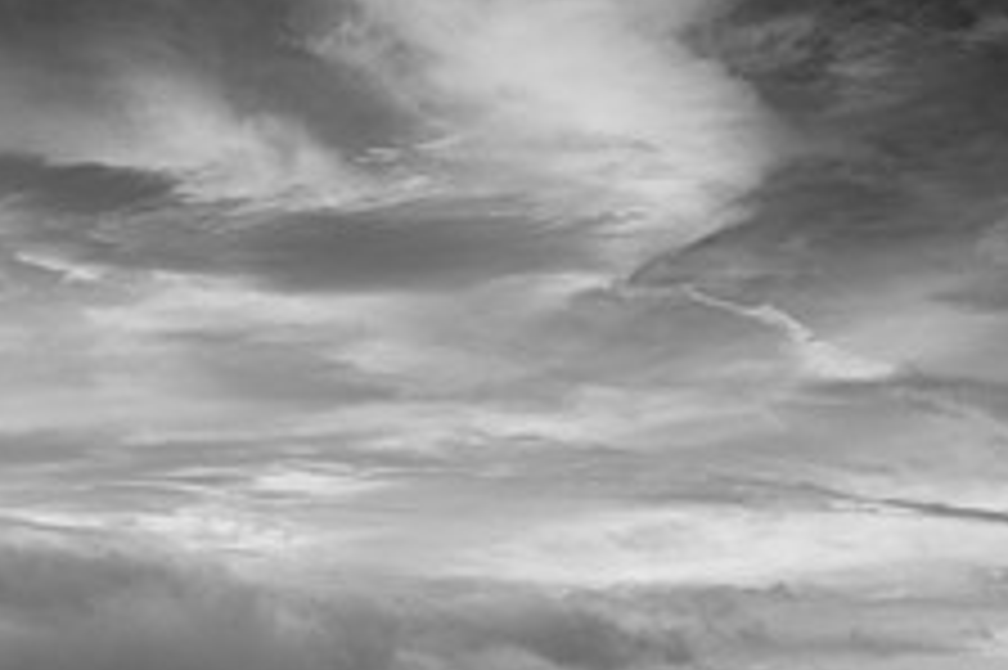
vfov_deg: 13.3
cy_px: 744
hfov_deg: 19.5
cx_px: -40
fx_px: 2826
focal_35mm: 101
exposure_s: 1/4
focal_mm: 26
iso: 200
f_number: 9
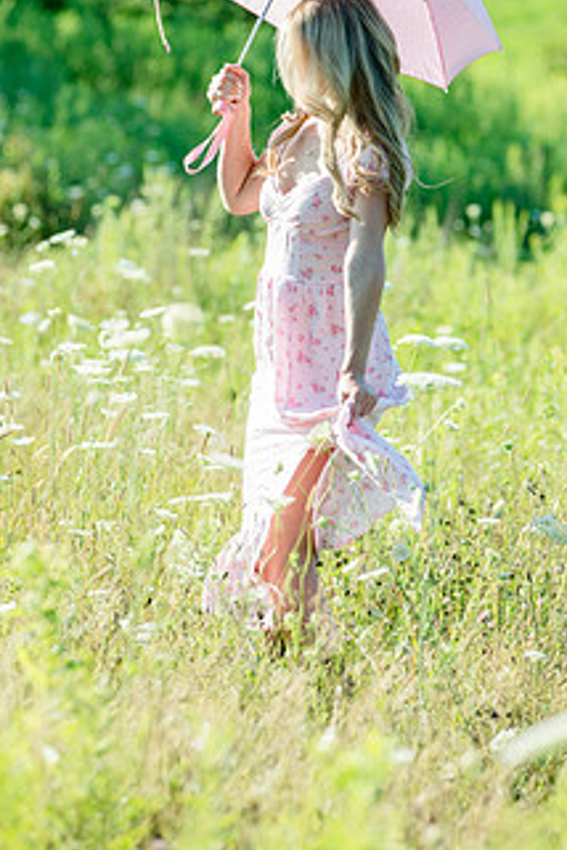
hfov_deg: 7.8
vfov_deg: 11.7
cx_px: 318
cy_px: 323
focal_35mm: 175
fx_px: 4134
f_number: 4
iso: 160
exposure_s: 1/500
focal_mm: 125
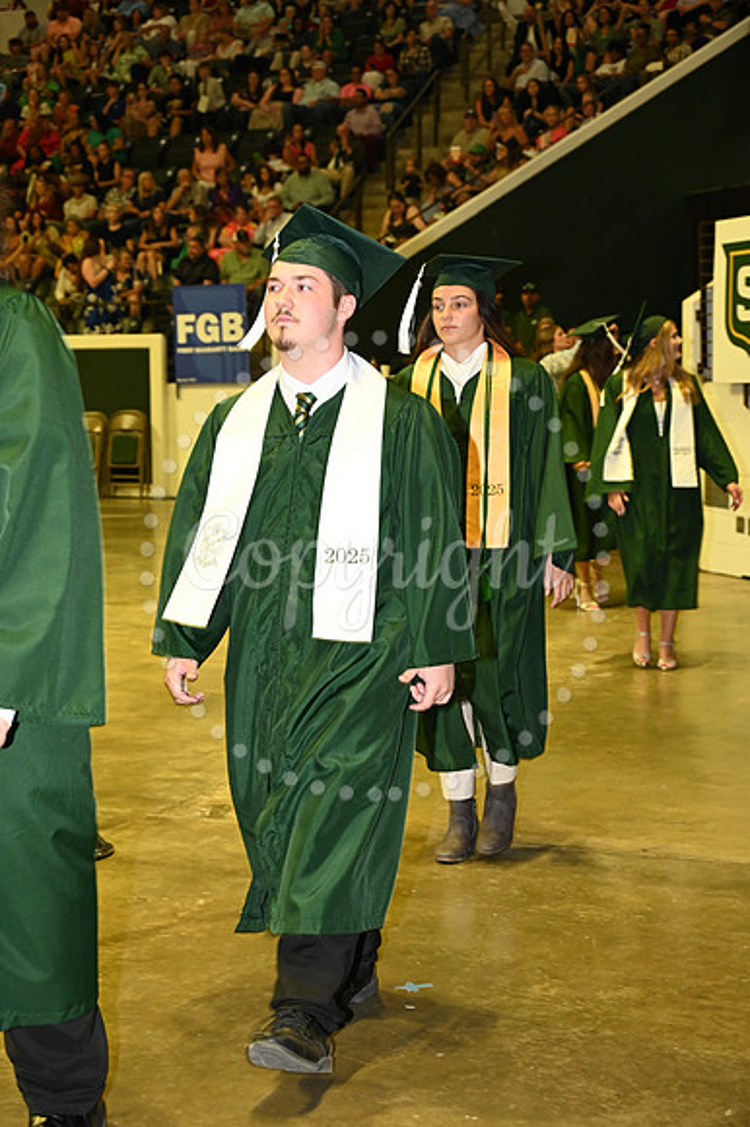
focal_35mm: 59
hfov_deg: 23.0
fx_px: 1846
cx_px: 375
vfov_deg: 34.0
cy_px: 564
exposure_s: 1/60
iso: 1600
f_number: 6
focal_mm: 59
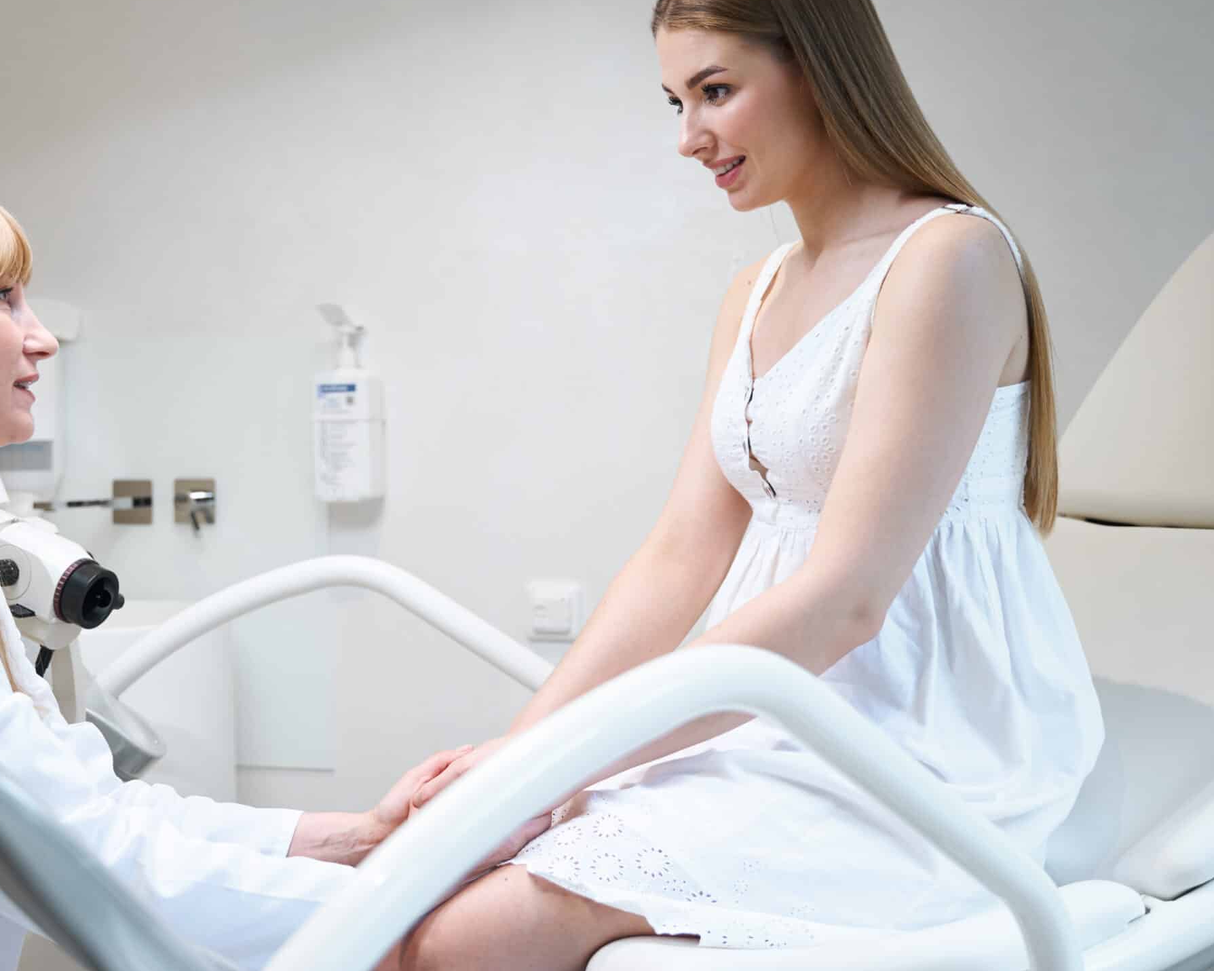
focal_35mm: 47
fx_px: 1689
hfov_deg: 39.2
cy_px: 471
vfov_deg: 32.1
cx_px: 434
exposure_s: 1/250
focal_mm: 35
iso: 640
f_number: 2.8
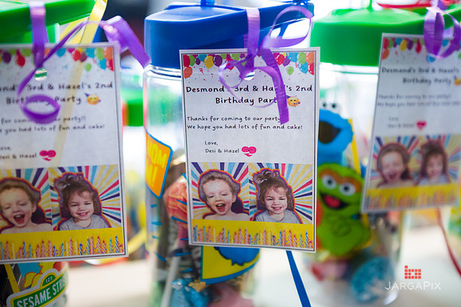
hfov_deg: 41.1
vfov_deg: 28.0
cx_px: 230
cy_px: 154
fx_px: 614
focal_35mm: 48
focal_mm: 48
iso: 3200
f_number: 3.2
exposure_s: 1/200
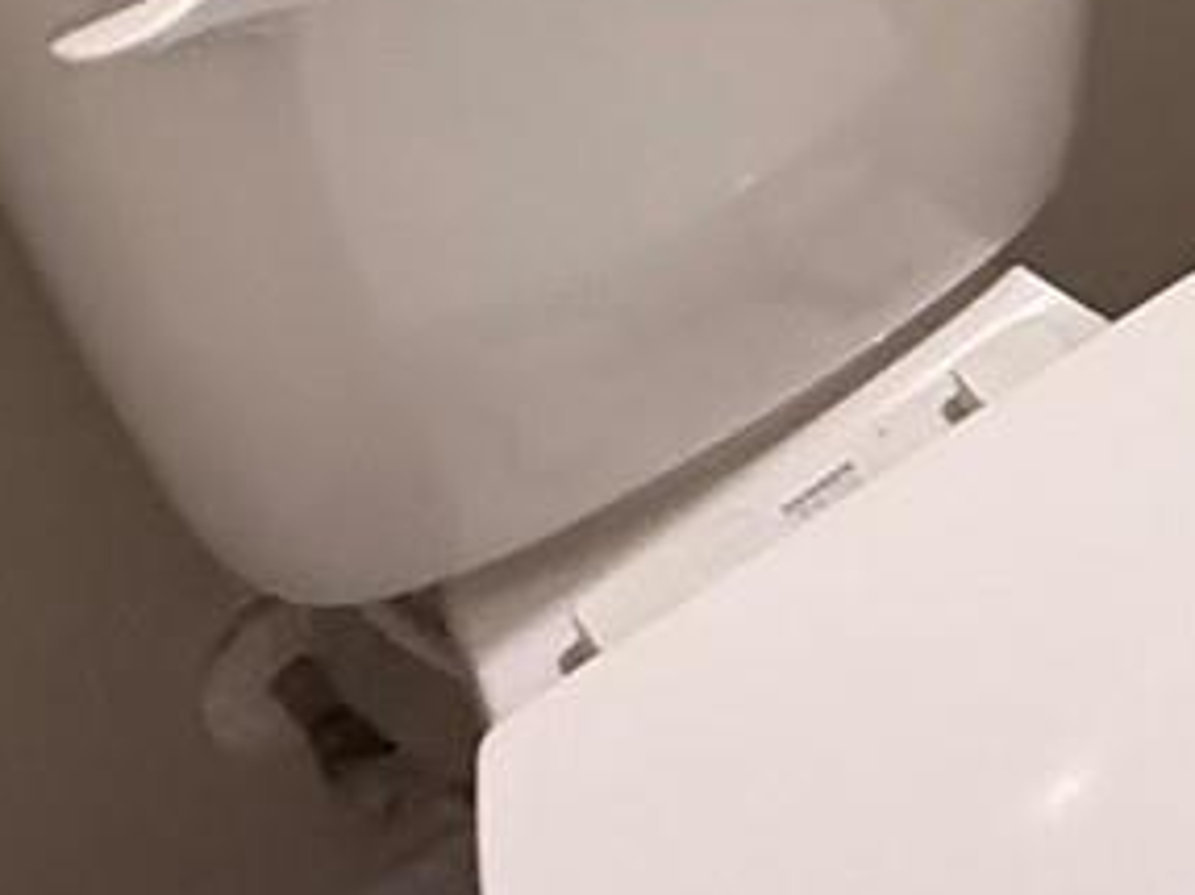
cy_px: -1028
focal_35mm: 78
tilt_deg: -16.4
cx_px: 1845
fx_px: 2692
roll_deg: +1.0
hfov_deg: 20.9
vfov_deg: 14.6
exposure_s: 1/60
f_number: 2.2
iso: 640
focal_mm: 2.22
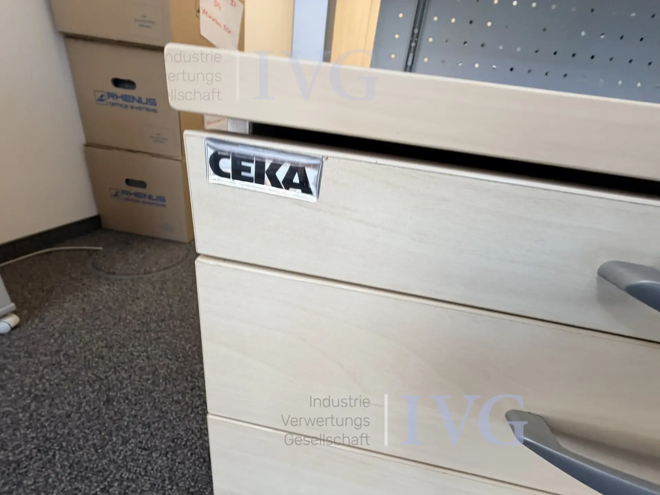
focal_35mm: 14
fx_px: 267
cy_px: 248
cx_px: 330
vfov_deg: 85.7
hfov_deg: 102.1
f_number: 2.2
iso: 125
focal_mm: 2.22
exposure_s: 1/100
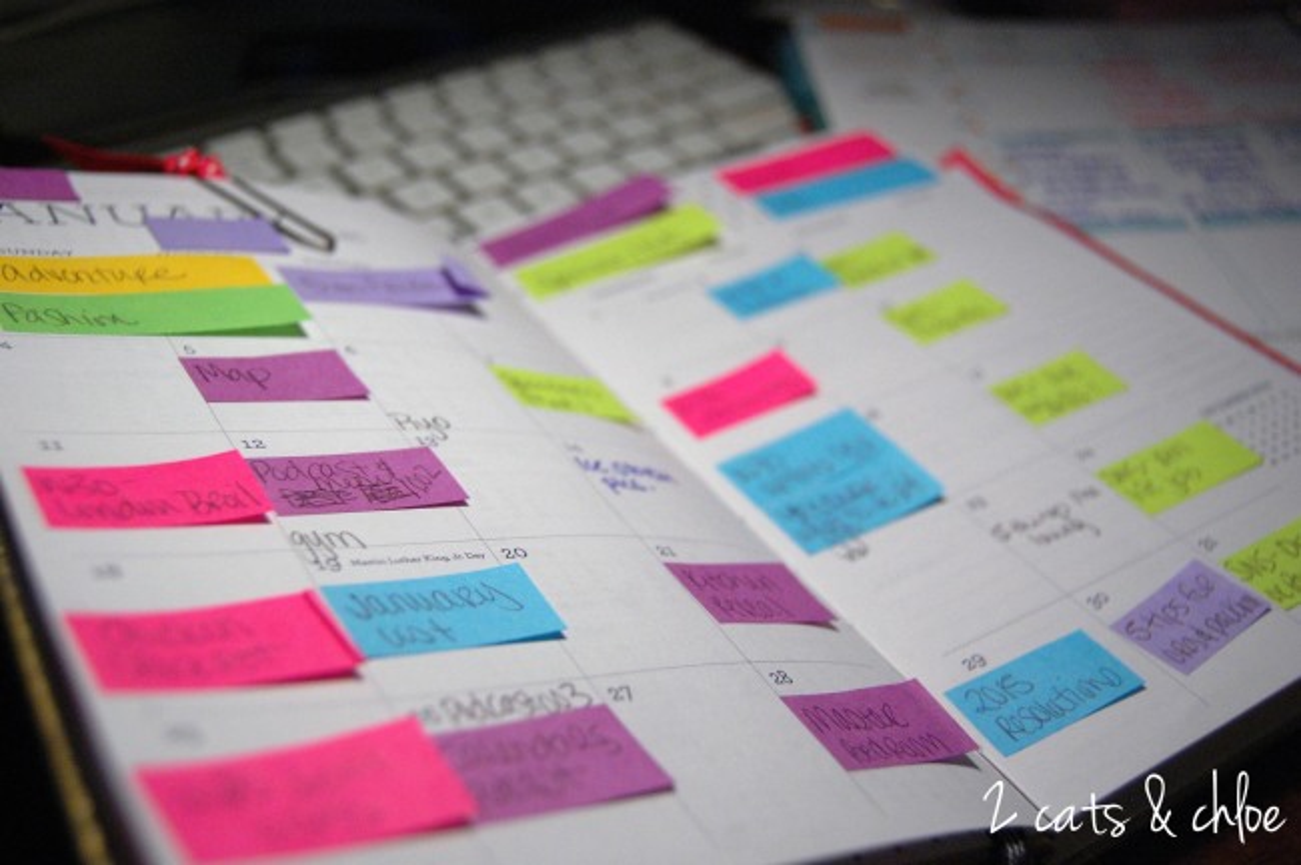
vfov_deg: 34.1
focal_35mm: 39
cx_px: 650
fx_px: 1408
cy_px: 432
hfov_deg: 49.6
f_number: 4
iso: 800
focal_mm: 26
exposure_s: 1/640
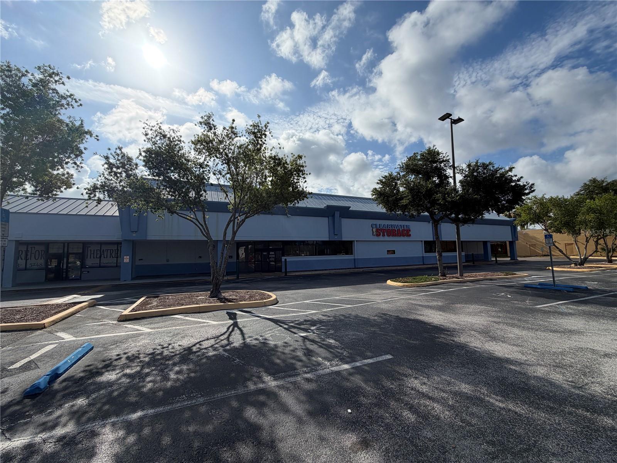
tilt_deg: +6.1
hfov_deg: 102.1
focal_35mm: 14
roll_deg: +1.1
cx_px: 308
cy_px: 232
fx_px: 250
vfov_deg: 85.7
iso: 25
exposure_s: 1/2092
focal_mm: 2.22
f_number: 2.2
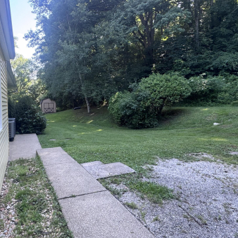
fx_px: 179
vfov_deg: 67.1
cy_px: 106
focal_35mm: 23
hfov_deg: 65.6
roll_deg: +1.7
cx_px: 81
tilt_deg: -1.7
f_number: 2.2
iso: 50
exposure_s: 1/99
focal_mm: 2.22
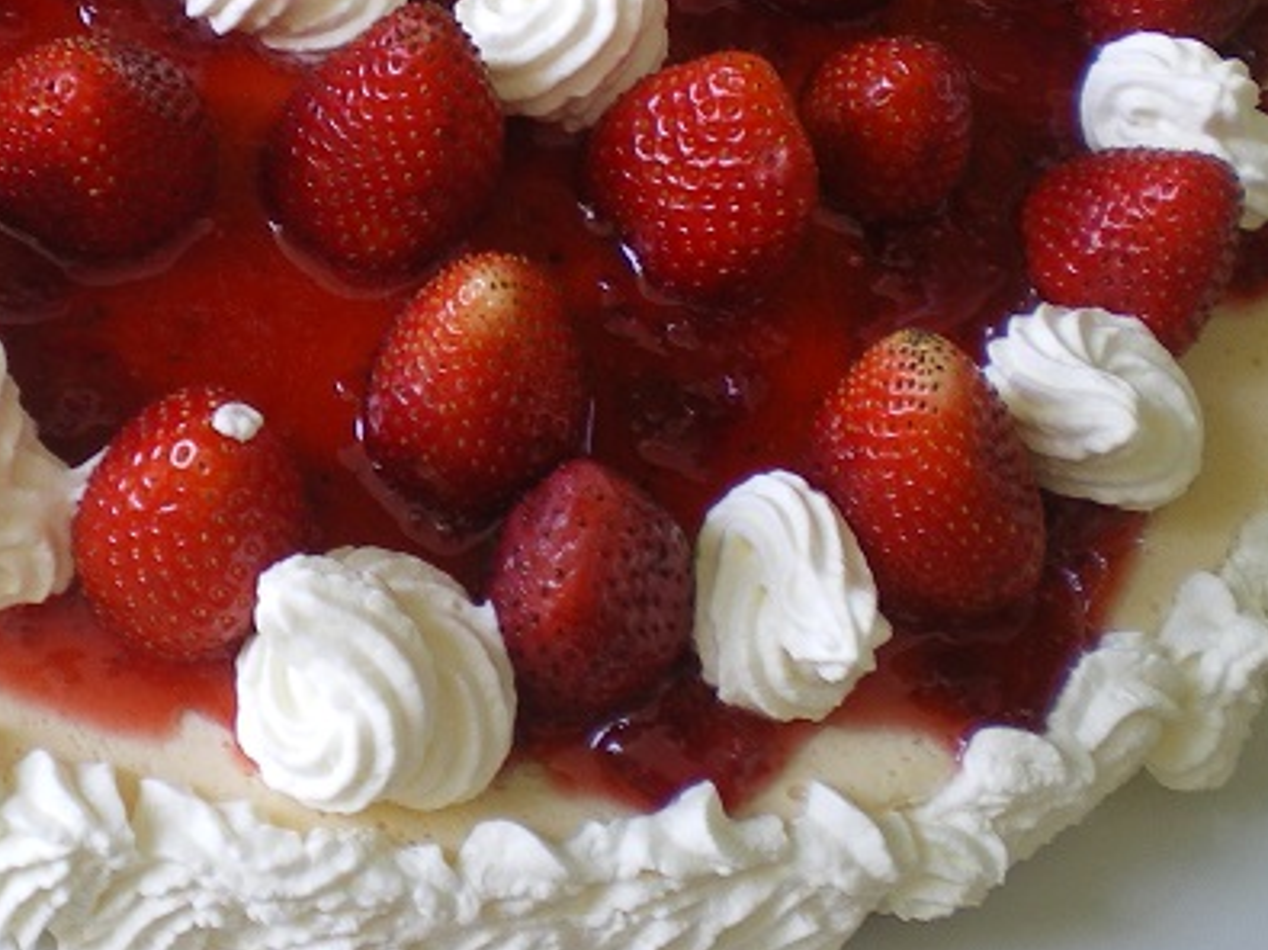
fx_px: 2820
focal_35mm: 77
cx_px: 321
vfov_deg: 18.7
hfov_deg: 25.1
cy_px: 29
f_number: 3.1
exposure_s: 1/50
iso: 64
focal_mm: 6.3
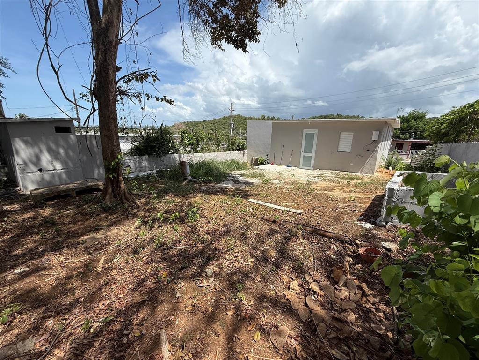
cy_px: 180
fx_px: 194
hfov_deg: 102.1
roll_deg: -2.1
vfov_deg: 85.7
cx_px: 240
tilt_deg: -10.9
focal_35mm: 14
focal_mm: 2.22
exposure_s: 1/1848
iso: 50
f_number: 2.2
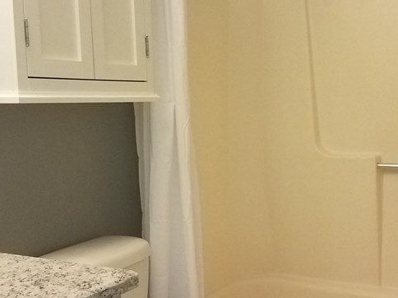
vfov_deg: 26.6
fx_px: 632
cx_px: 231
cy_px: 147
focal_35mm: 55
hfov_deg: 34.9
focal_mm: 4.2
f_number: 1.7
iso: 200
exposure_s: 1/24
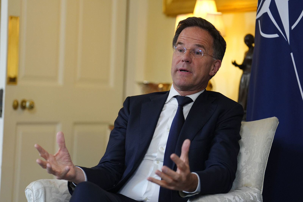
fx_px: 1145
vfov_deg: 10.1
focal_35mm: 136
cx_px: 152
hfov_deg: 15.1
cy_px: 101
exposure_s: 1/400
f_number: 2.8
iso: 2000
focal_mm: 136
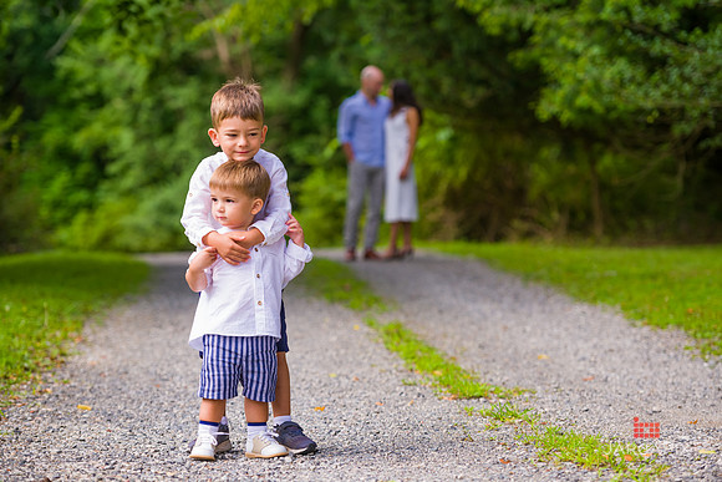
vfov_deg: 11.4
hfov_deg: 17.1
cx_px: 361
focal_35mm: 120
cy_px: 241
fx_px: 2407
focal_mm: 120
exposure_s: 1/640
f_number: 4
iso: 200
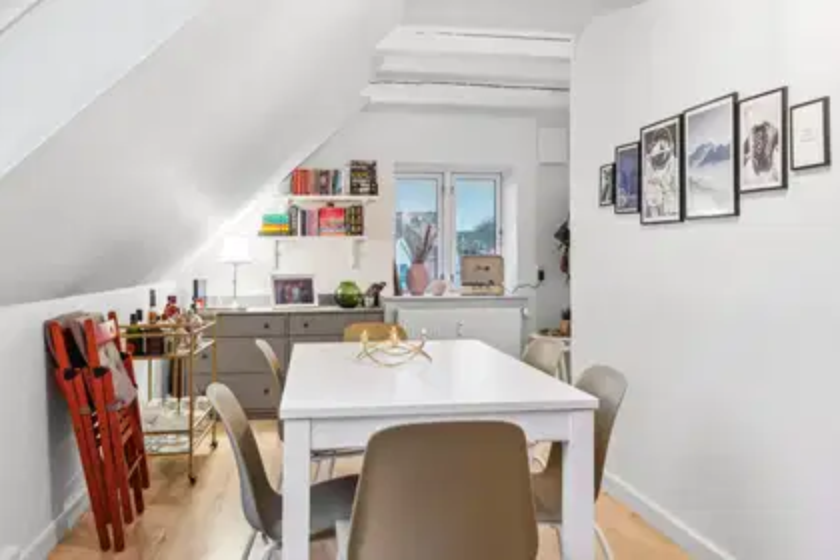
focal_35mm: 27
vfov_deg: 47.9
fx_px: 630
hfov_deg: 67.4
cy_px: 280
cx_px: 420
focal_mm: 27
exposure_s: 1/3.33
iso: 800
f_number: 11
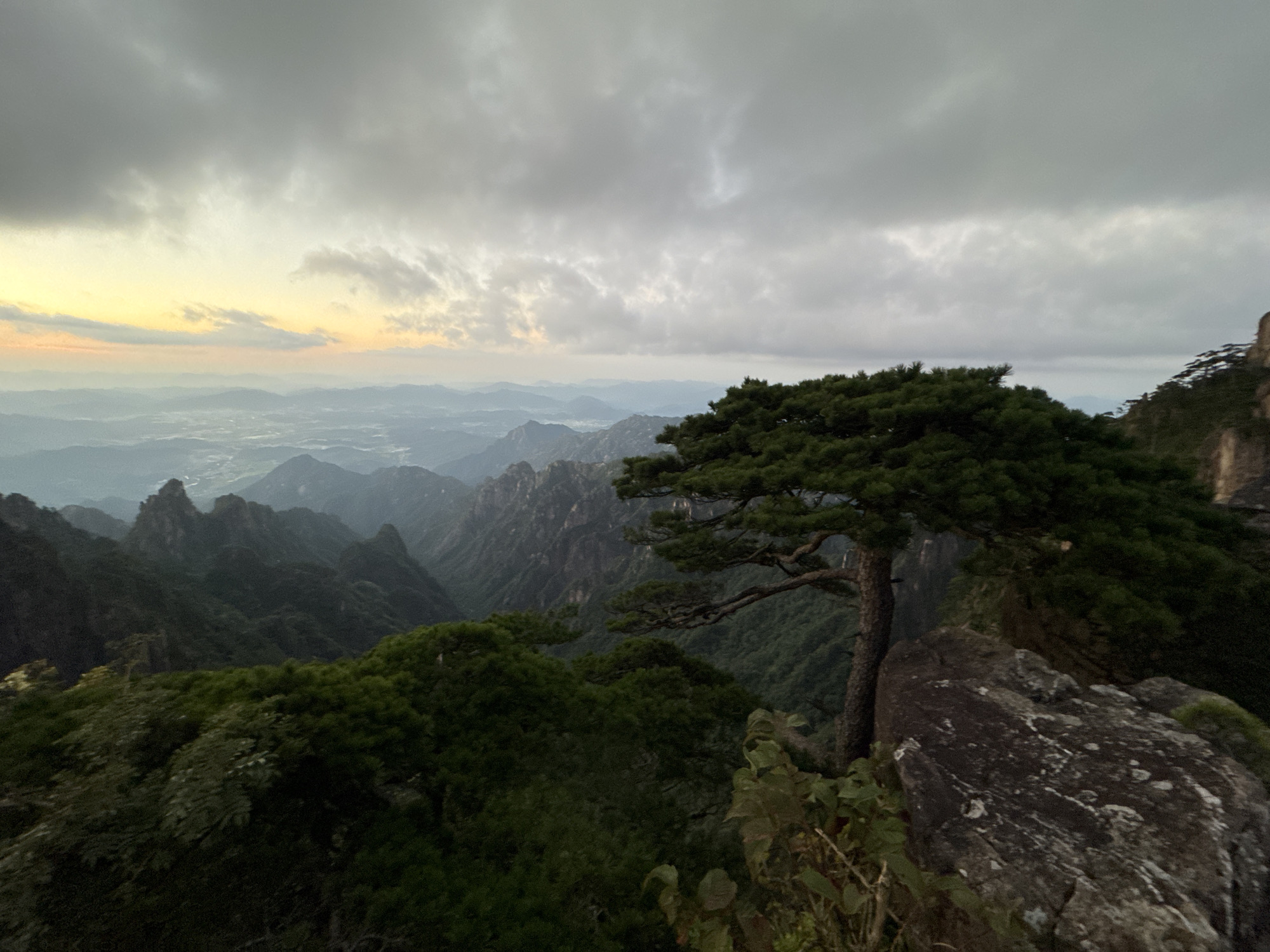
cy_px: 476
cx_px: 635
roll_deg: -1.8
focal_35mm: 14
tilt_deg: -10.4
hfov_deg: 102.1
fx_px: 514
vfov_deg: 85.7
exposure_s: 1/60
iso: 500
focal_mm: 2.22
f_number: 2.2
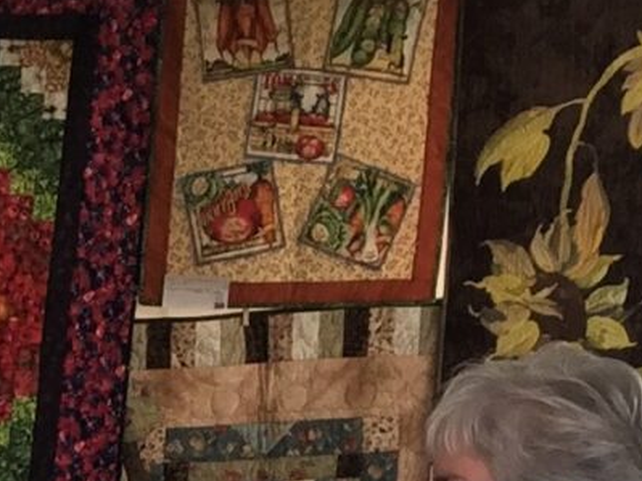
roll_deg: -1.4
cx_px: -803
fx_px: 3449
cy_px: 1242
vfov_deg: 7.4
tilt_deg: -15.7
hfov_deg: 9.6
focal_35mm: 186
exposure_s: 1/120
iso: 32
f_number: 2.2
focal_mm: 4.15
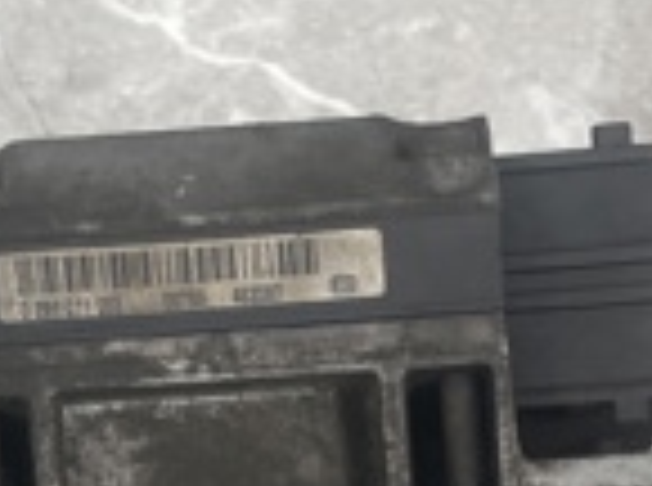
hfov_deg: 17.2
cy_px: 965
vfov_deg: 11.6
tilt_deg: -77.3
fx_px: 2161
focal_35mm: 115
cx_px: 369
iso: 32
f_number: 1.6
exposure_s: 1/392
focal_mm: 4.2
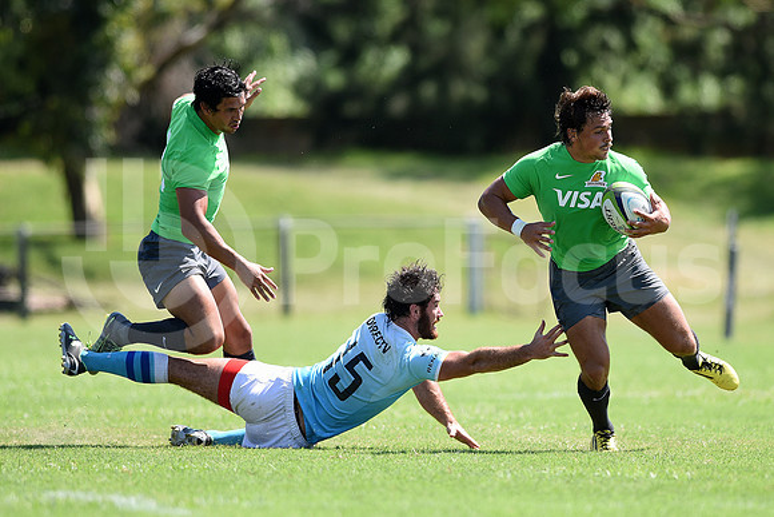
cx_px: 387
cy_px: 258
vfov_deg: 4.6
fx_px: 6451
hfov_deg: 6.9
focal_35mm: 300
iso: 200
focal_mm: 300
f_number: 2.8
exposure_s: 1/1600
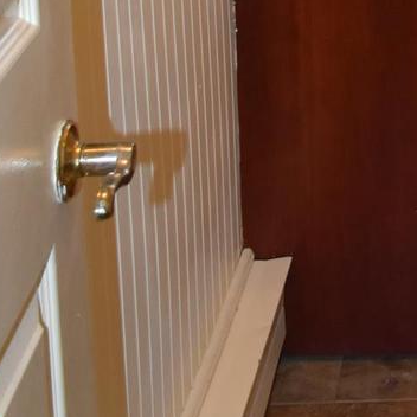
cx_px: 552
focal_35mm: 100
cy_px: -326
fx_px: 1363
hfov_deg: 16.4
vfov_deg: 15.1
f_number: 5
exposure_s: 1/100
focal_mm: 18
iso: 800
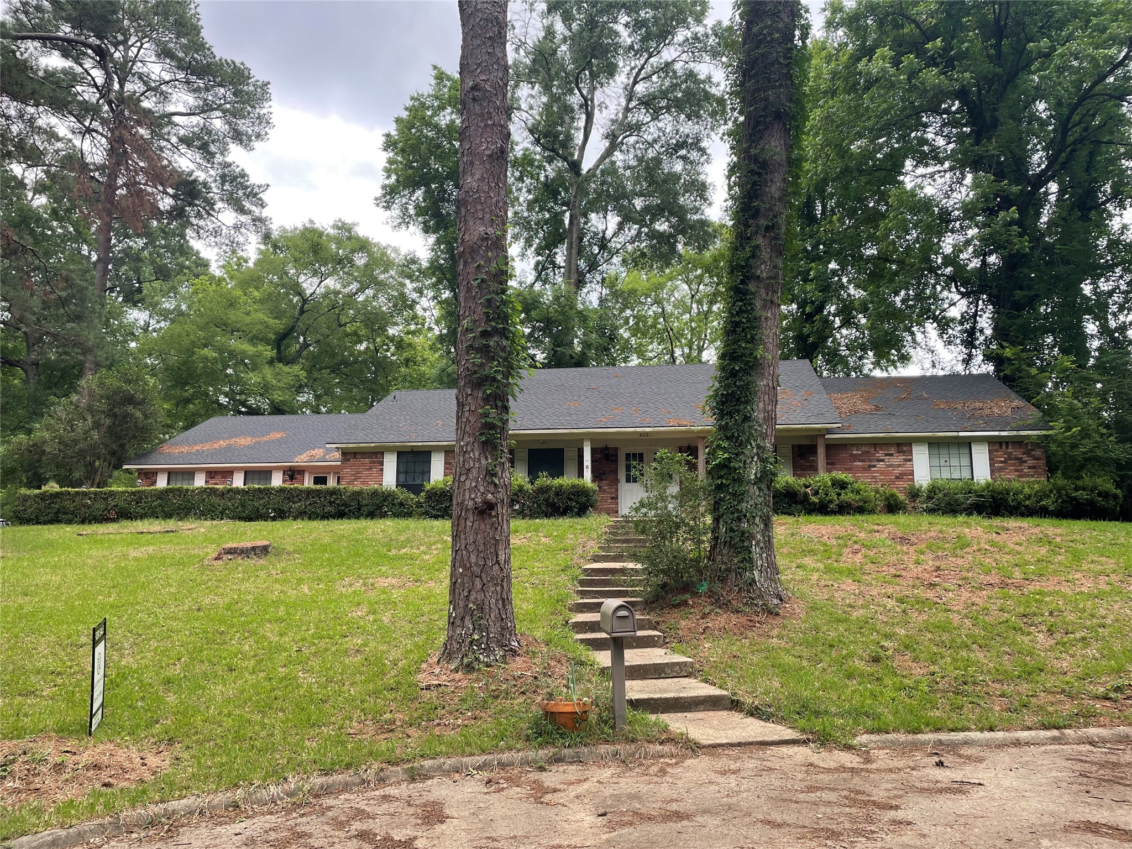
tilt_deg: +10.1
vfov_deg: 53.1
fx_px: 850
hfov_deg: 67.3
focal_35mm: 26
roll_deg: -0.4
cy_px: 424
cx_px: 566
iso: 32
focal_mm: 4.2
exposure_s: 1/666
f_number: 1.6
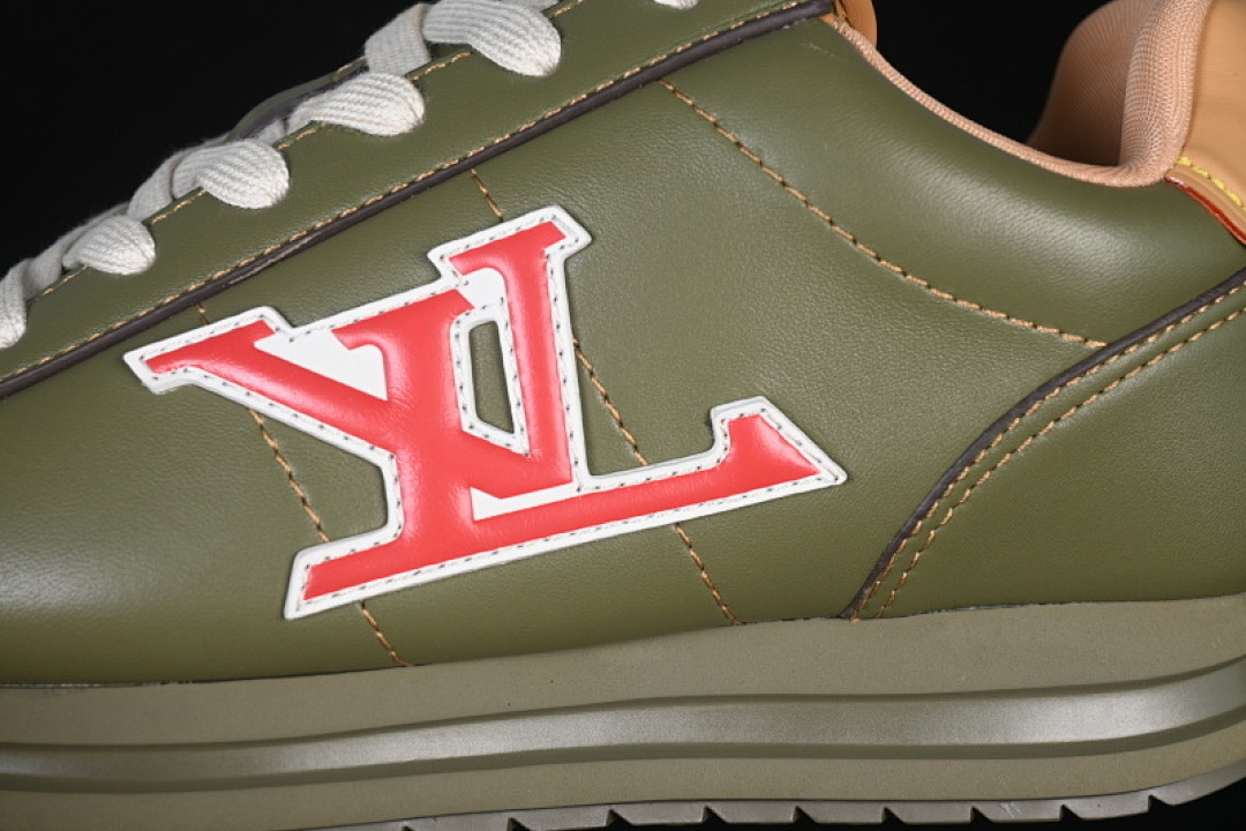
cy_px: 416
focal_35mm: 75
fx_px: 2596
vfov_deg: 18.2
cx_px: 623
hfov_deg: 27.0
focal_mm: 50
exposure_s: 1/60
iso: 160
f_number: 6.3
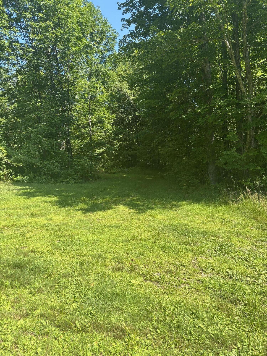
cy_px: 178
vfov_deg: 67.3
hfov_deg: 53.1
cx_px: 134
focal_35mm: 26
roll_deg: +4.5
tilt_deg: -2.8
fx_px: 267
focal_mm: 5.96
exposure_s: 1/1007
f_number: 1.6
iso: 50
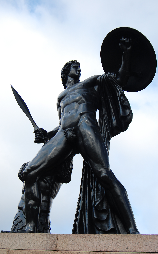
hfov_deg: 26.3
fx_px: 338
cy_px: 122
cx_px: 82
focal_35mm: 49
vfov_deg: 41.0
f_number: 5.6
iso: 200
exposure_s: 1/125
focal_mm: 30
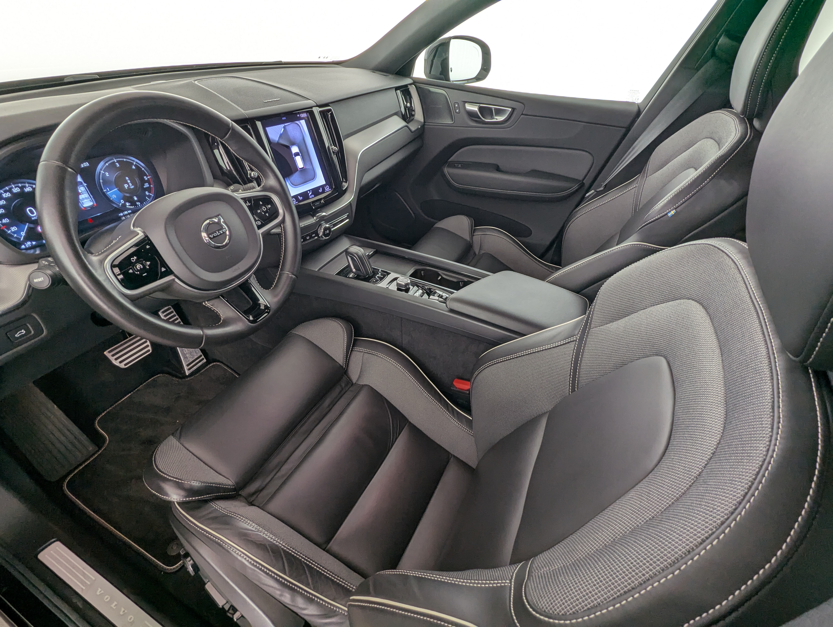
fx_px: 386
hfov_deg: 94.4
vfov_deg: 78.2
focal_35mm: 16
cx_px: 416
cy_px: 314
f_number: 2.2
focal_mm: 2.35
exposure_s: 1/39
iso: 58
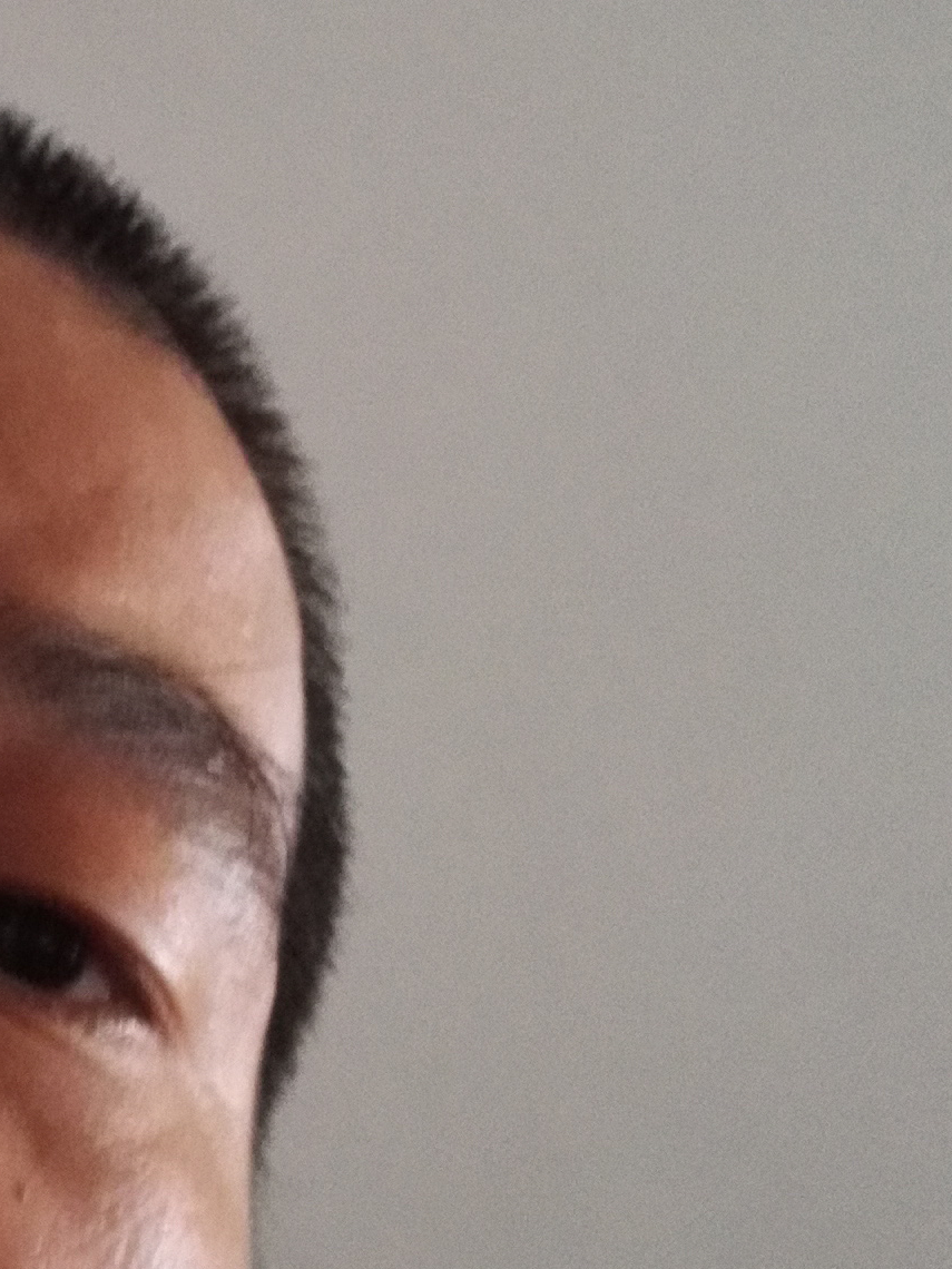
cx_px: -344
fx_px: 3044
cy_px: 641
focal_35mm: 83
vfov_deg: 23.6
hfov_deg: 16.6
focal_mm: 3.8
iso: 500
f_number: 2
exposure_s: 1/33.3
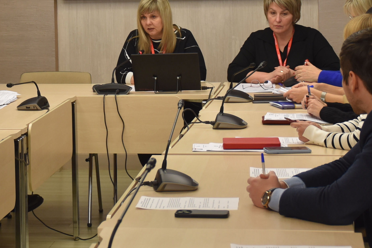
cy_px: -23
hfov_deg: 14.8
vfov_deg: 9.8
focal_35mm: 138
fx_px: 1426
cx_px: 62
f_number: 4.2
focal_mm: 38
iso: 400
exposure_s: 1/60
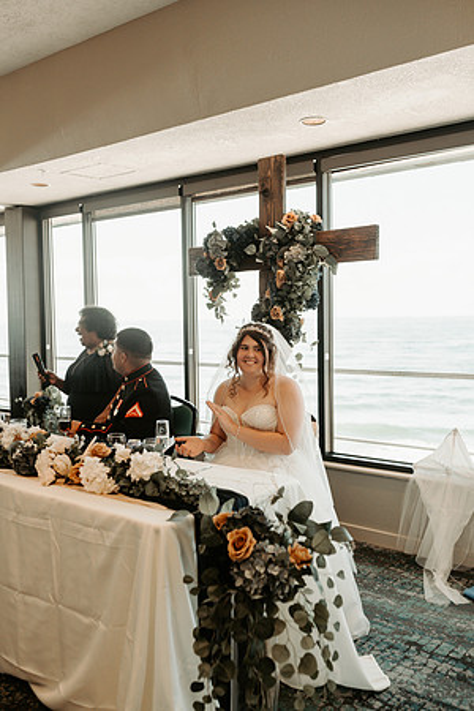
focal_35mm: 35
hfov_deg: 37.9
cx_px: 237
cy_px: 356
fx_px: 691
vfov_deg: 54.4
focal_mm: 35
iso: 320
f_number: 2.8
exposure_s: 1/320
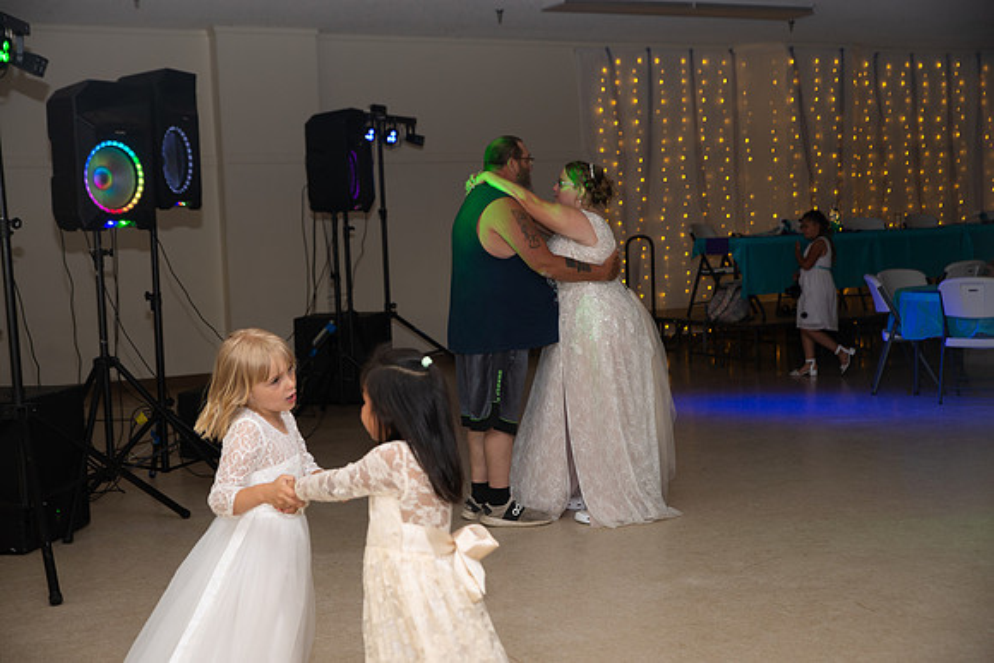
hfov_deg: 38.2
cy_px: 332
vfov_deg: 26.0
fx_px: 1436
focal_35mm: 52
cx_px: 497
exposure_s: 1/125
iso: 800
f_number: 3.5
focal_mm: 52
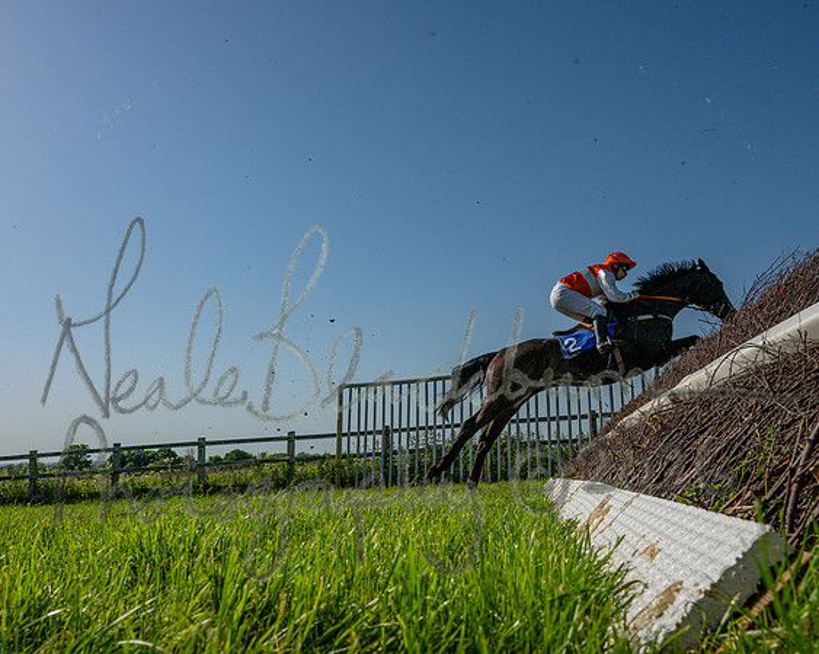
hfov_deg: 64.0
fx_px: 655
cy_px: 327
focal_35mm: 27
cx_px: 410
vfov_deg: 53.1
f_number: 9
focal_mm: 24
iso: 400
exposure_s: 1/2000
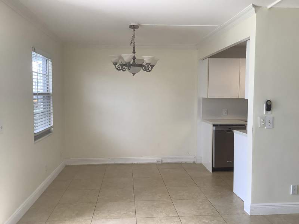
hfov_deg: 58.4
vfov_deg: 45.4
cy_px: 112
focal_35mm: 31
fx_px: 268
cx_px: 150
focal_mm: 3.3
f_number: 2.4
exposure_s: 1/100
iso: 64
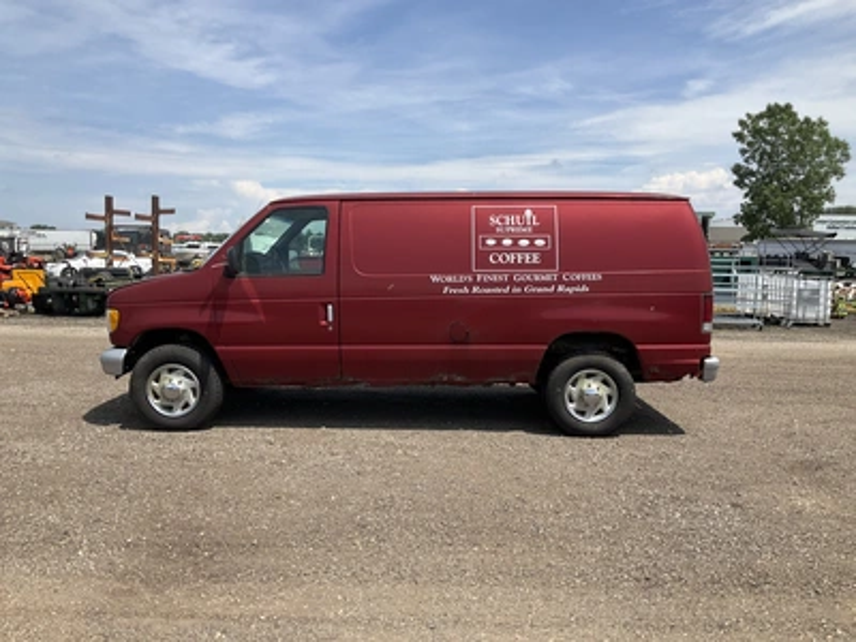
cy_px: 321
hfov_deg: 61.7
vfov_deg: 48.2
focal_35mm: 29
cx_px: 428
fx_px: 717
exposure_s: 1/1984
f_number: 1.8
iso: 25
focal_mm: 3
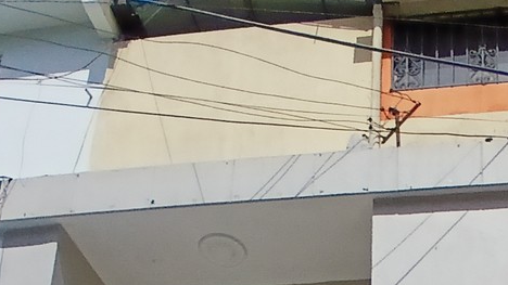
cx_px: 442
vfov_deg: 16.3
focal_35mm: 57
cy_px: 568
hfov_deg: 34.9
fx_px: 768
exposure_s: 1/2137
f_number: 2.2
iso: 50
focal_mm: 1.4
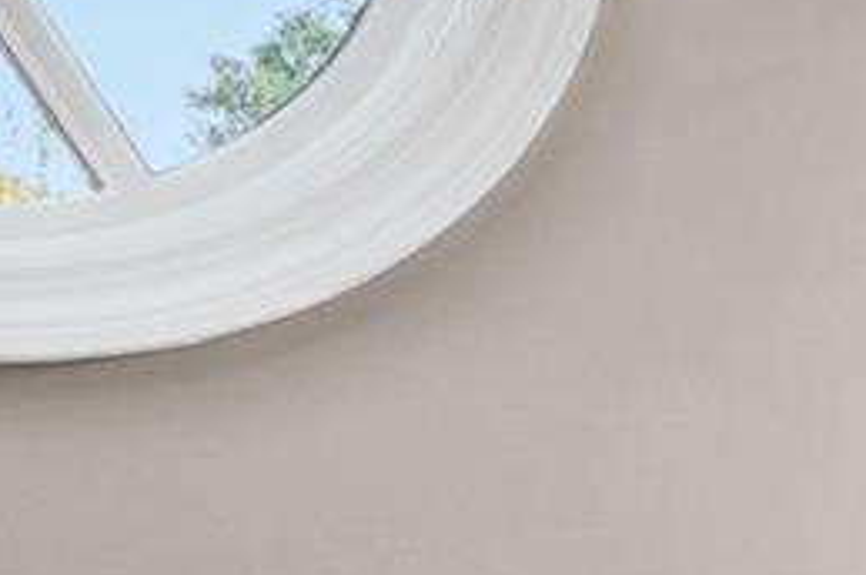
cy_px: 1036
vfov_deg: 12.6
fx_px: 2378
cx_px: 2240
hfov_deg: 13.3
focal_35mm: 99
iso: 400
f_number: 8
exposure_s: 1/8
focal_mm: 8
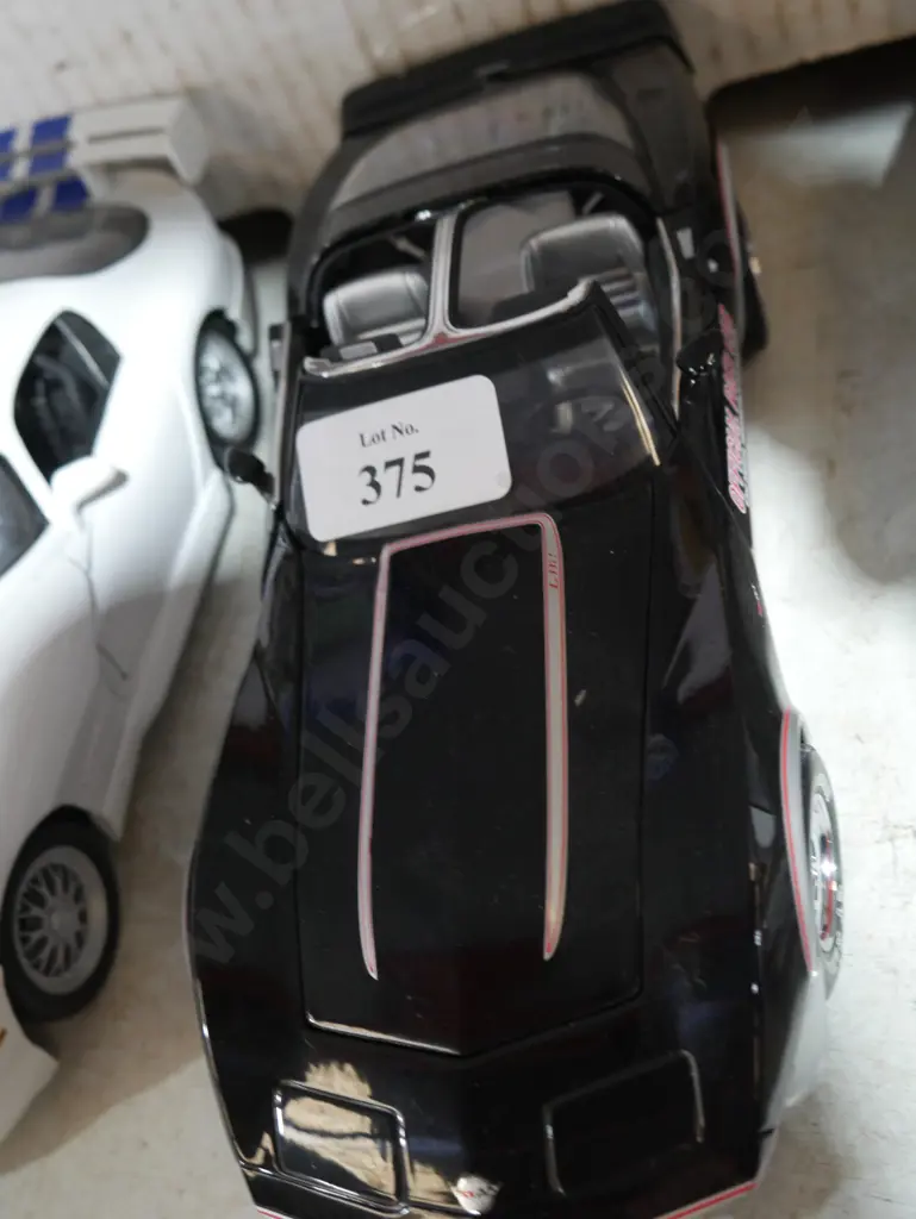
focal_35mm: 40
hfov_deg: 36.0
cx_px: 458
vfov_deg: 46.8
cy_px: 610
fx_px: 1410
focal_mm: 20
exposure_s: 1/60
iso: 1600
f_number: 4.4
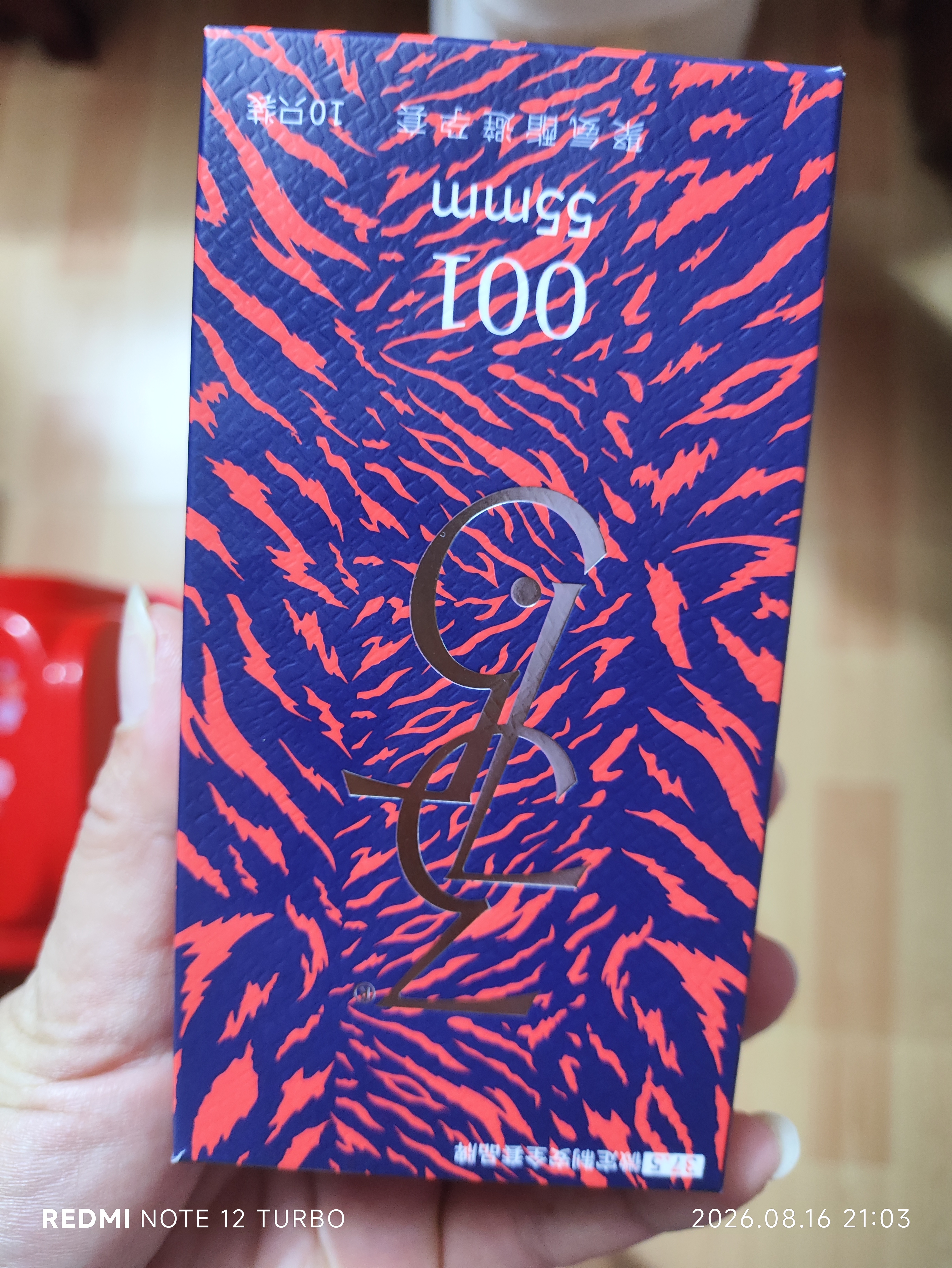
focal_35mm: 24
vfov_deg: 71.6
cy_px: 634
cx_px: 476
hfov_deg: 56.9
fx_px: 879
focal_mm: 4.68
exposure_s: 1/25
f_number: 1.8
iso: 660
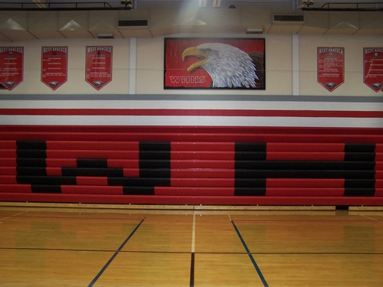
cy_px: 144
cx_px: 192
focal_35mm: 38
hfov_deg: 49.0
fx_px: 420
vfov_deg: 37.7
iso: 140
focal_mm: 6.3
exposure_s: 1/60
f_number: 2.8
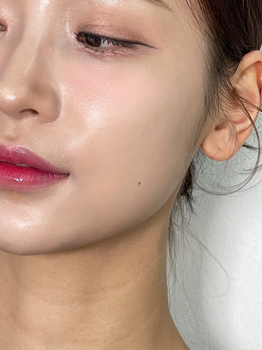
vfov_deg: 15.2
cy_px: 76
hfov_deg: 11.5
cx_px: 82
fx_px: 1302
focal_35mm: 129
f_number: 2
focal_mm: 6
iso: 64
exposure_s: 1/120
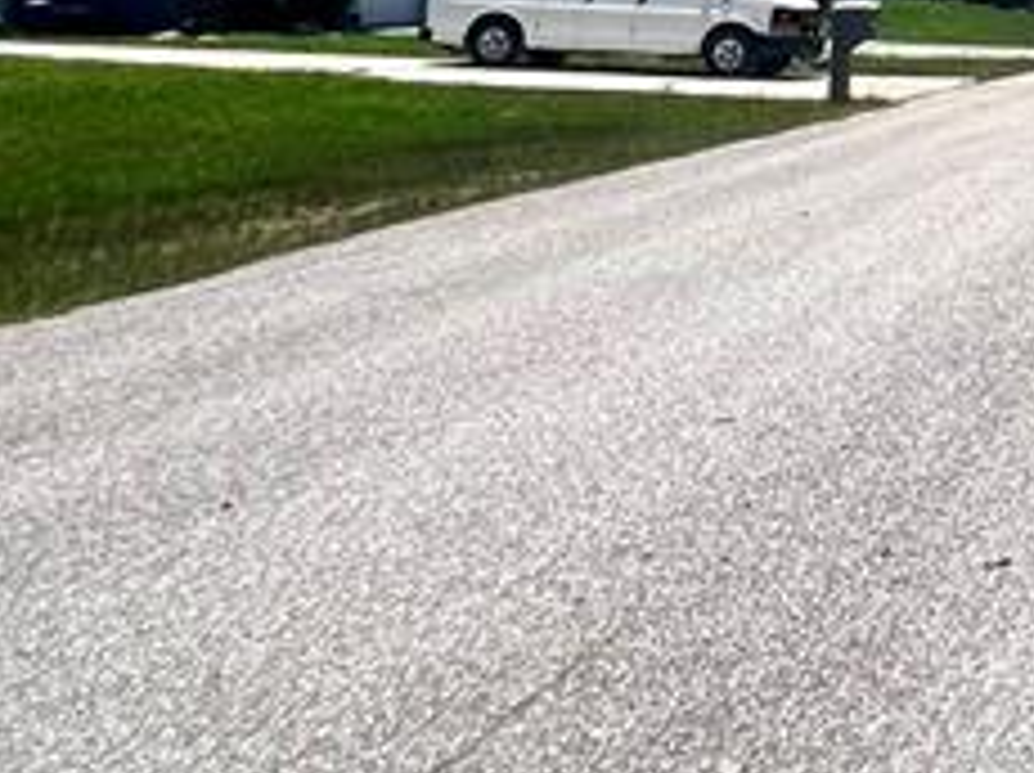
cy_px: -274
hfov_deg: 26.8
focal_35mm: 58
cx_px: 1421
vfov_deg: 22.2
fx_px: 1731
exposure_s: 1/2370
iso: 32
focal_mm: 1.57
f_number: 1.8
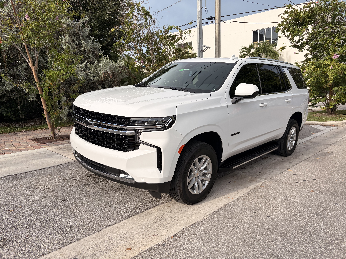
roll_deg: +1.6
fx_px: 260
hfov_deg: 67.3
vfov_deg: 53.1
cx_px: 173
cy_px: 130
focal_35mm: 26
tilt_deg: -8.7
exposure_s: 1/2364
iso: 50
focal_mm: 5.96
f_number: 1.6
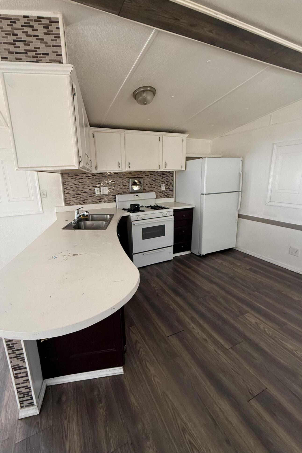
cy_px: 222
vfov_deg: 100.4
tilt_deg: -12.9
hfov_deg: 76.9
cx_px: 130
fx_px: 189
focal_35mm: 15
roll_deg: +1.6
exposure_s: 1/99
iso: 320
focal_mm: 2.22
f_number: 2.2
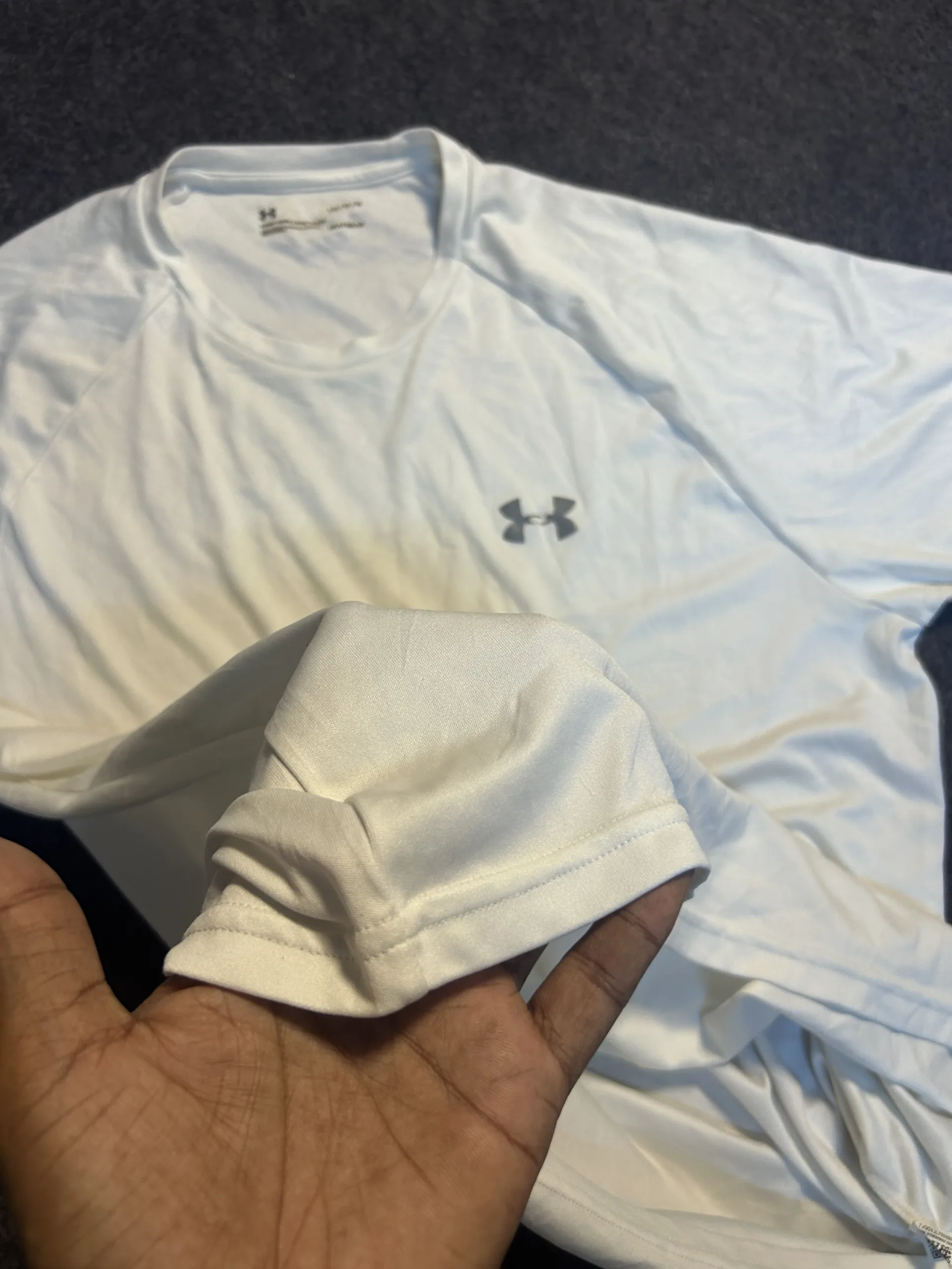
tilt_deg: -56.1
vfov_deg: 67.3
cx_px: 476
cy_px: 634
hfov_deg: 53.1
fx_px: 953
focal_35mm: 26
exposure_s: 1/100
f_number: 1.5
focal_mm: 5.7
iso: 125
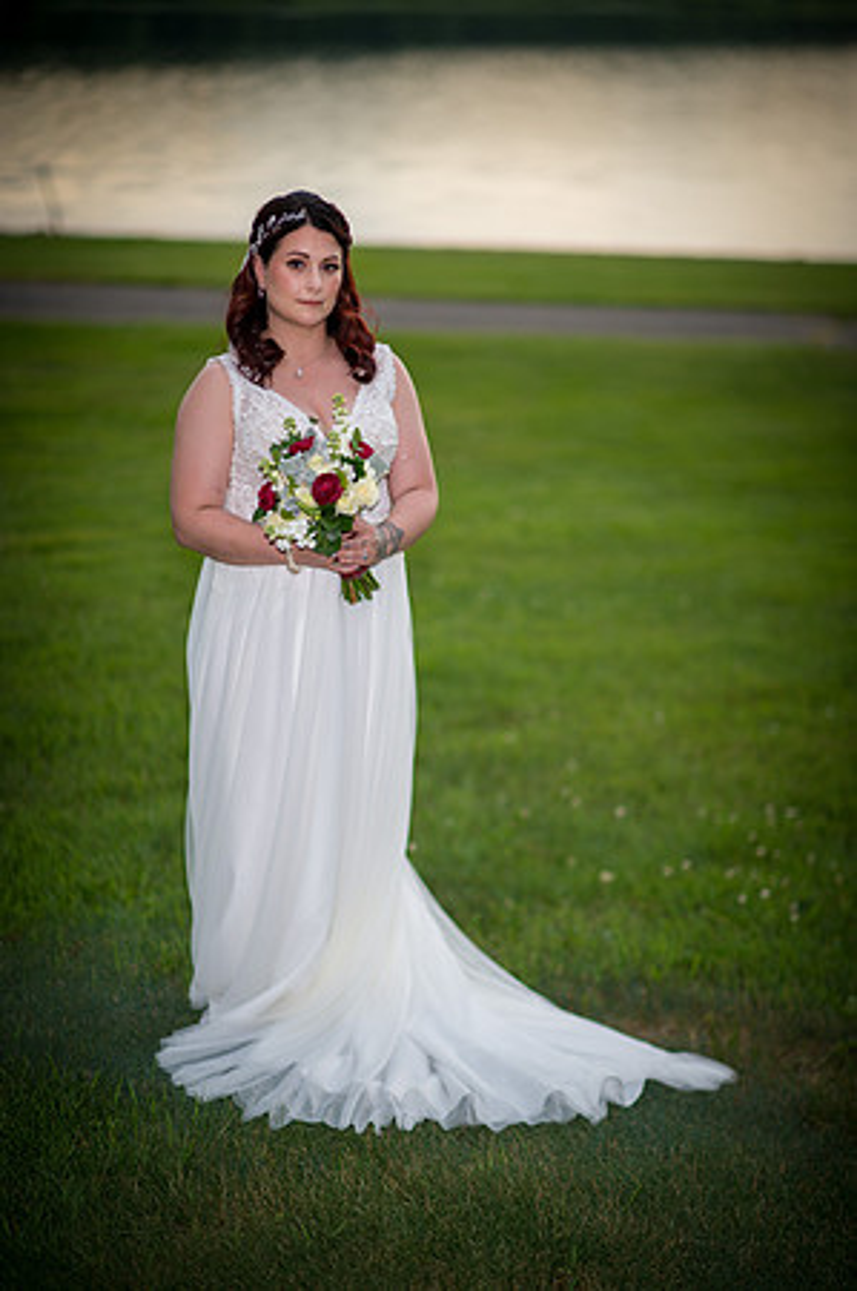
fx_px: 3042
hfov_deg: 16.0
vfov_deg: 23.9
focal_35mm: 85
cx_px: 428
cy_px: 646
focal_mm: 85
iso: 100
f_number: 1.4
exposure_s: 1/1000
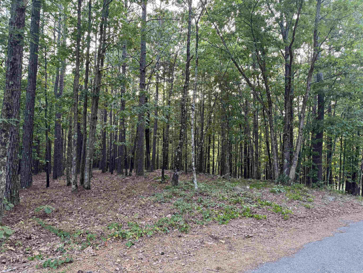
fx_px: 252
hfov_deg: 71.6
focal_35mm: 24
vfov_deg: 56.8
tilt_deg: +1.6
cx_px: 182
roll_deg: -2.3
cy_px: 136
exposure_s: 1/68
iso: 200
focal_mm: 6.76
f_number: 1.78
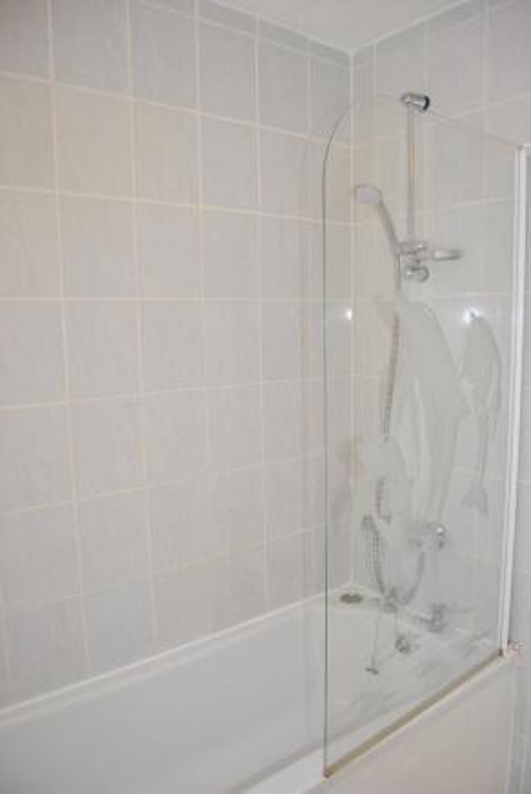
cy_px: 397
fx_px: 596
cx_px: 266
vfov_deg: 67.3
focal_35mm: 27
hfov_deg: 48.0
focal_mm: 18
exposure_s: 1/60
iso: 200
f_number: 4
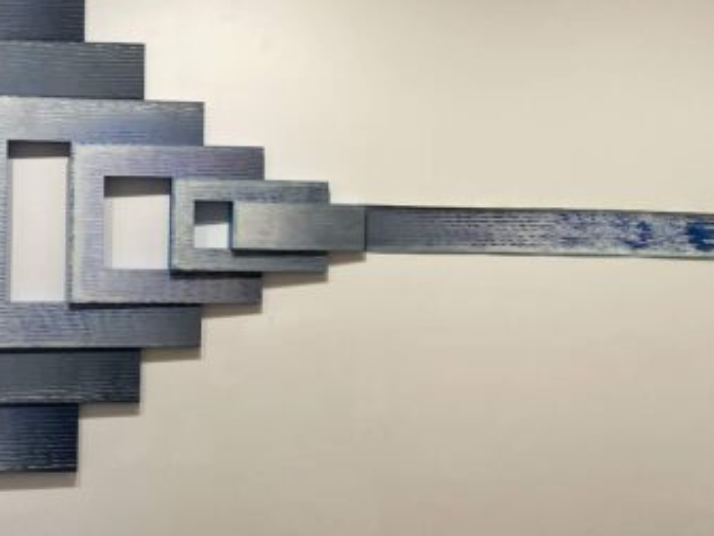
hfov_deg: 35.2
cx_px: 244
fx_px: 1114
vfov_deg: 27.0
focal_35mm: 54
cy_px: 228
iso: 125
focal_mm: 4.2
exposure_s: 1/100
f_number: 1.6
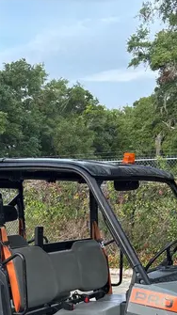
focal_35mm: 62
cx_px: 56
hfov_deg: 19.3
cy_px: 302
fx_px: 518
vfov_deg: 31.7
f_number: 1.6
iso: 64
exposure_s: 1/322
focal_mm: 5.96
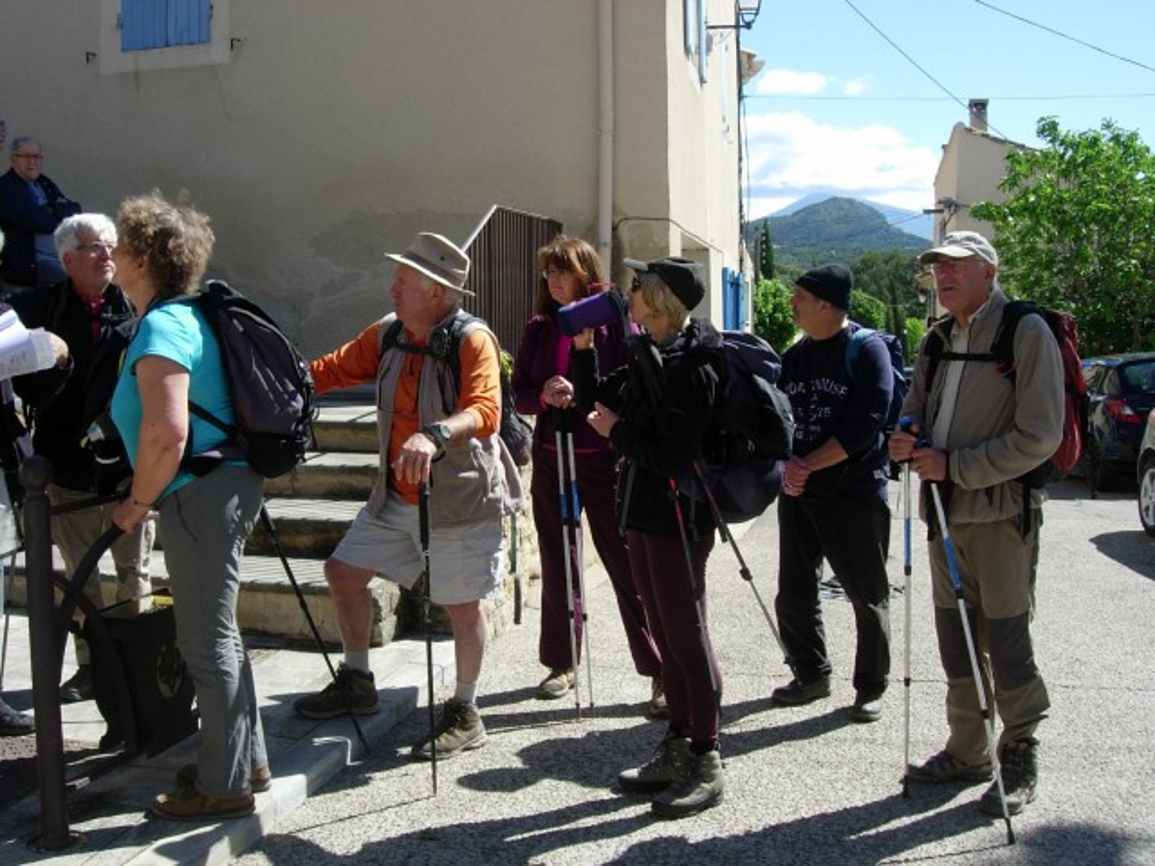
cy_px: 433
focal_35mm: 38
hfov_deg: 49.0
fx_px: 1268
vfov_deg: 37.7
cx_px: 578
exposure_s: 1/384
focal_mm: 7.8
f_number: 4.8
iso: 64
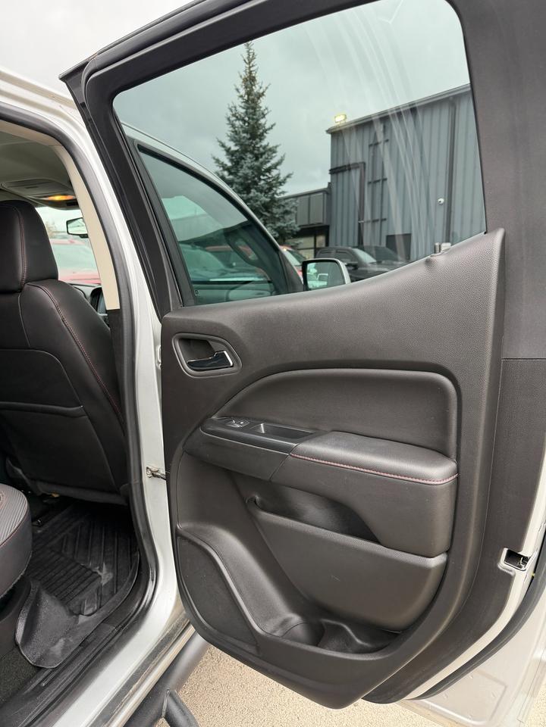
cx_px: 273
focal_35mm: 24
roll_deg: +0.2
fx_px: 505
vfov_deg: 71.6
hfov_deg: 56.8
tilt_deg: -9.3
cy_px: 364
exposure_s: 1/160
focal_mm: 6.76
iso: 200
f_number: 1.78
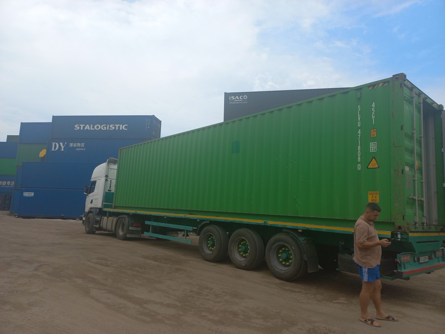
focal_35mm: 25
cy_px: 167
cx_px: 222
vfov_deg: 54.9
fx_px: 321
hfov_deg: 69.4
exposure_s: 1/667
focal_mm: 4.6
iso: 24
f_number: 1.8
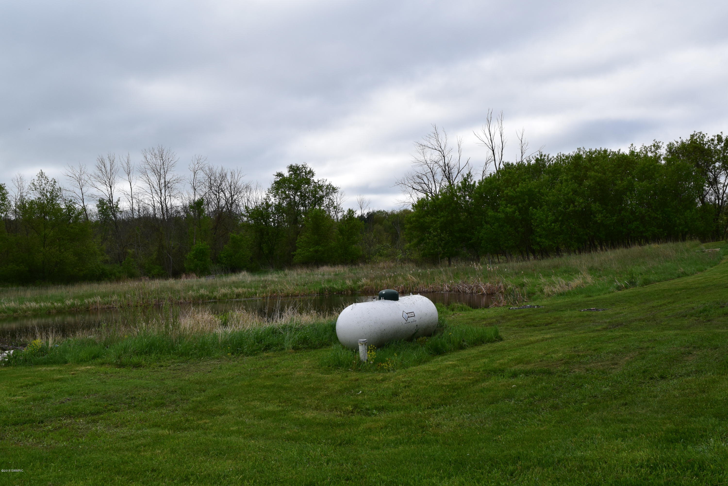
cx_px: 364
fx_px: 819
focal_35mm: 40
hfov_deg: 47.9
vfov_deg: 33.0
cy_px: 243
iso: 400
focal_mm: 27
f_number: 11
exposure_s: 1/500
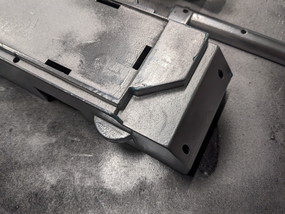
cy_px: 107
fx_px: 222
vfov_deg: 51.4
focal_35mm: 27
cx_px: 142
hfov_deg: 65.3
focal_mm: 4.38
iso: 68
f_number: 1.73
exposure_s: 1/120
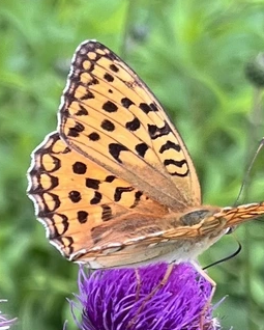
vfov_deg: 36.4
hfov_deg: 29.7
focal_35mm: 51
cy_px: 203
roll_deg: +21.9
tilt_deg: -23.8
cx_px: 137
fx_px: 497
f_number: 1.6
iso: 40
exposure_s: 1/245
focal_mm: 5.1
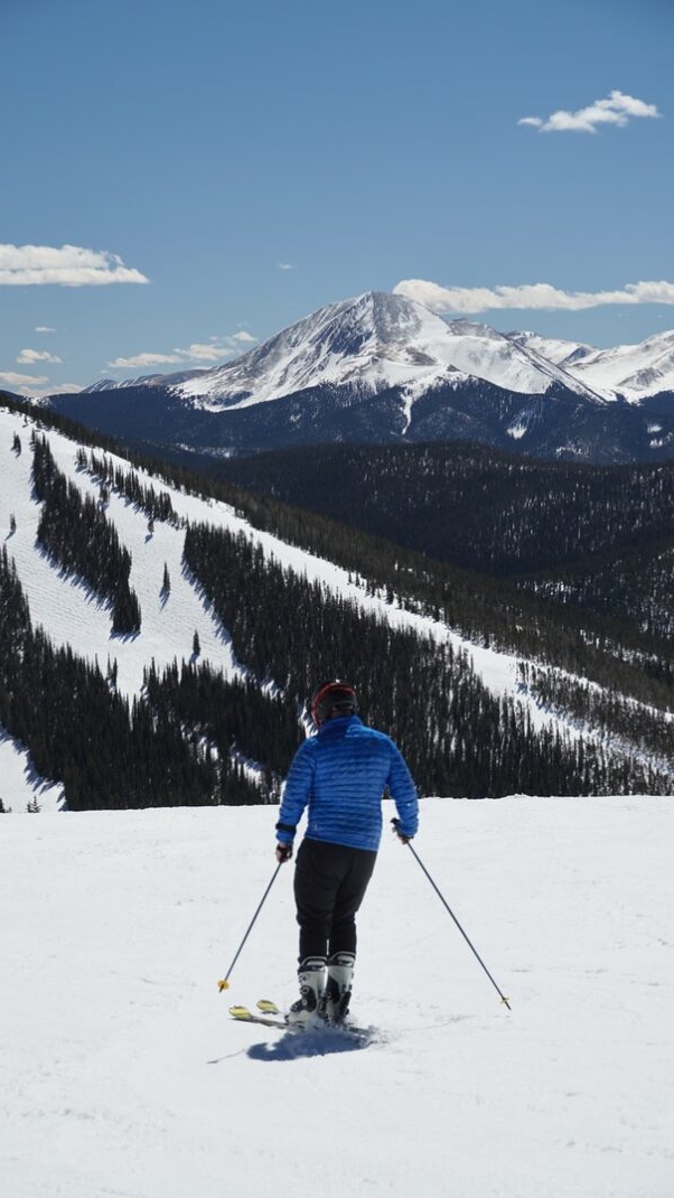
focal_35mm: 75
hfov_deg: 16.2
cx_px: 334
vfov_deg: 28.4
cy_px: 602
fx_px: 2368
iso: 100
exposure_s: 1/640
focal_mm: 47
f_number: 5.6
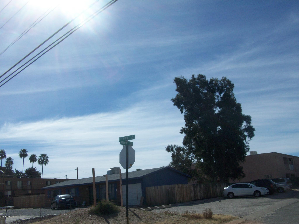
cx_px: 150
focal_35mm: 34
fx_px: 294
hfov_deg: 54.0
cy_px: 112
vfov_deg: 41.8
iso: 64
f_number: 5.5
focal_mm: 5.7
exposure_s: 1/787
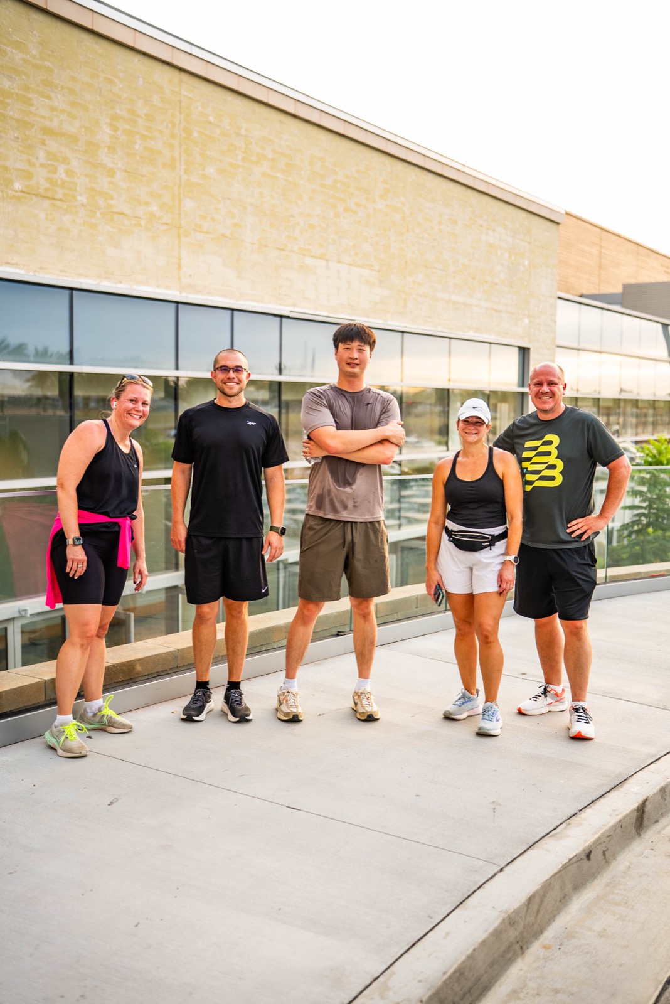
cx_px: 335
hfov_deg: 36.0
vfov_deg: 51.9
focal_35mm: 37
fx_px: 1032
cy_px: 502
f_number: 2
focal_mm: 37
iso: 160
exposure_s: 1/160
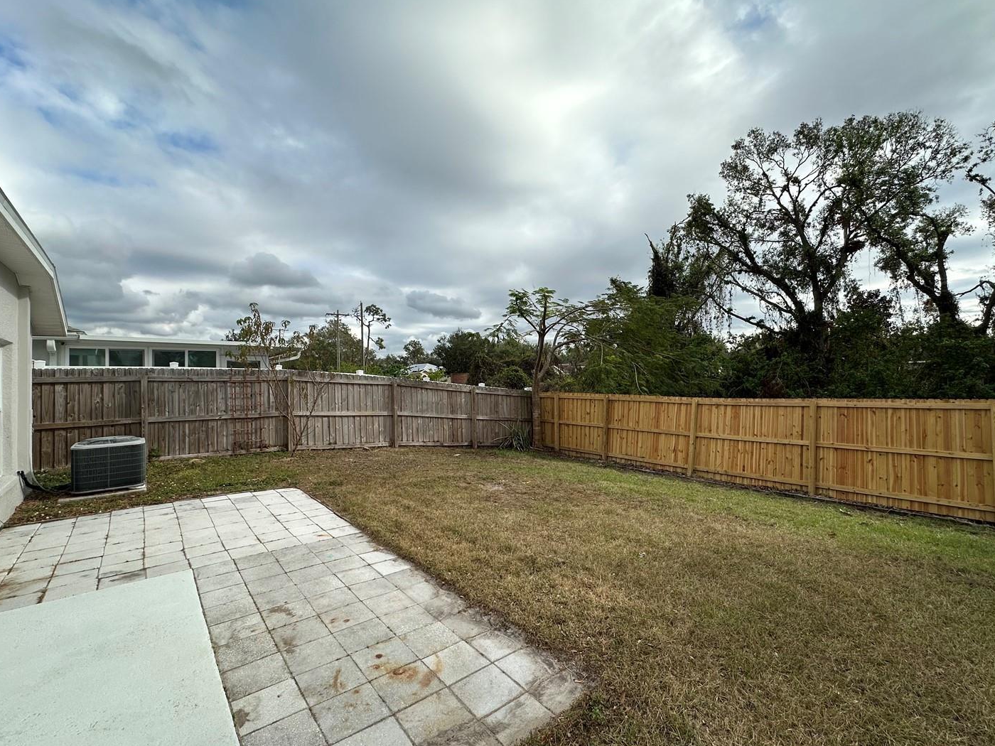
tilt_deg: +1.3
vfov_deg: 78.1
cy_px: 367
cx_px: 515
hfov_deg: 94.5
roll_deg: +1.0
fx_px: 460
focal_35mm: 16
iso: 40
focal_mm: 2.22
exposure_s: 1/1855
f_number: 2.2
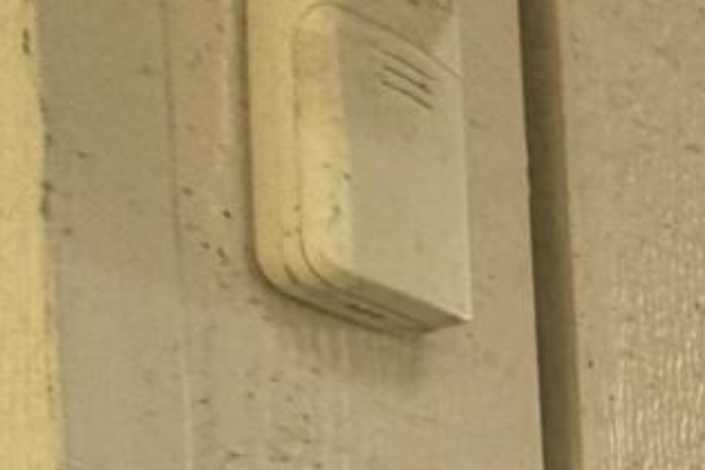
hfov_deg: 16.2
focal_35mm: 74
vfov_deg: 15.3
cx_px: 1591
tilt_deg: -1.3
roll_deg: +1.6
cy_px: 902
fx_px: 1449
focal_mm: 2.22
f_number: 2.2
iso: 125
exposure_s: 1/121
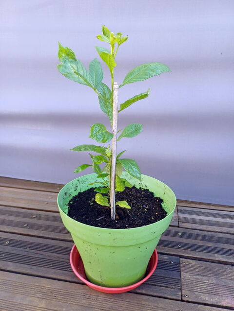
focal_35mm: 25
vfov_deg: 69.4
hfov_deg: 54.9
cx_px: 117
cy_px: 156
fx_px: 225
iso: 80
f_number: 1.8
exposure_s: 1/100
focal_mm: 4.65
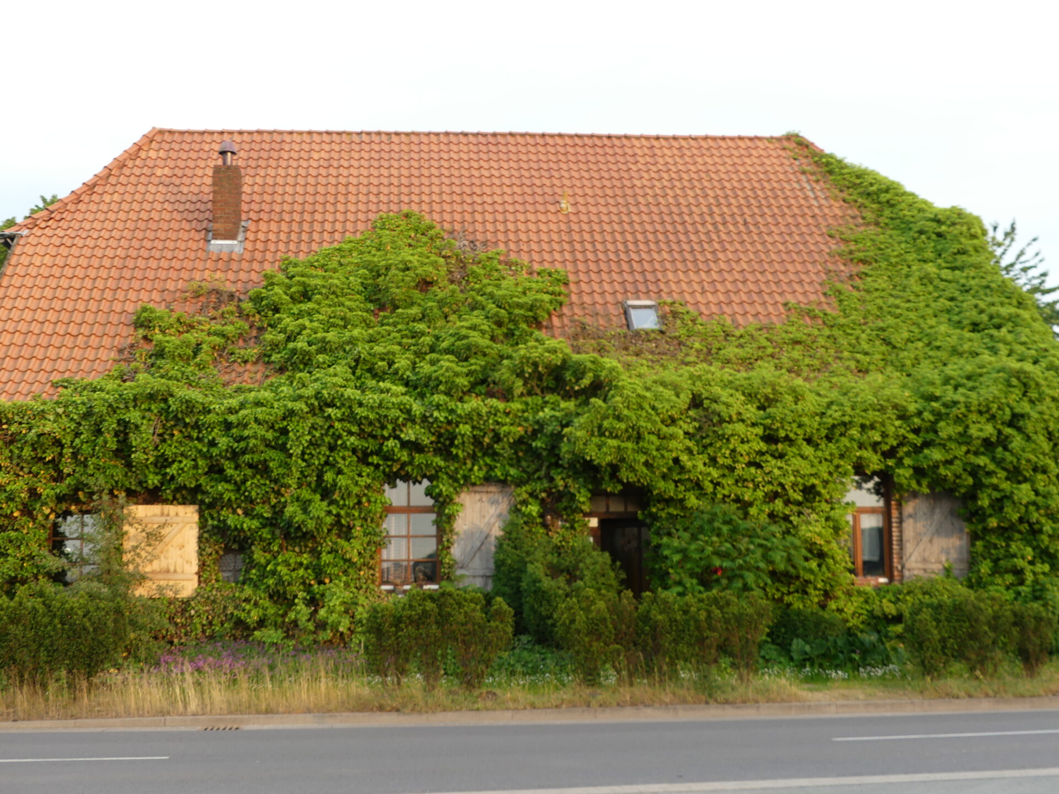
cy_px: 397
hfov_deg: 42.9
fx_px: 1346
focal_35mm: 44
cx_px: 530
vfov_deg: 32.9
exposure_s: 1/160
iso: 100
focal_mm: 7.8
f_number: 3.2
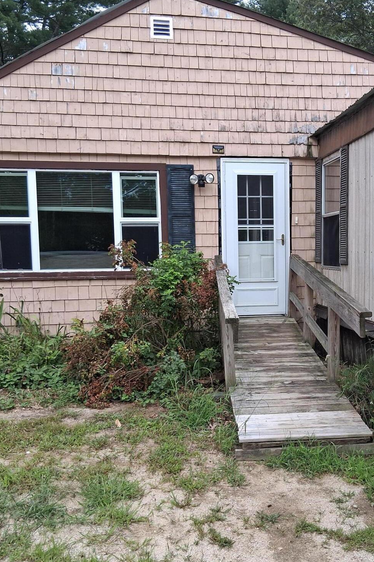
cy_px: 280
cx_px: 258
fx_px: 577
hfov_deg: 35.5
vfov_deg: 51.9
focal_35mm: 37
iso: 25
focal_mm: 3.98
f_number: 1.8
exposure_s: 1/120
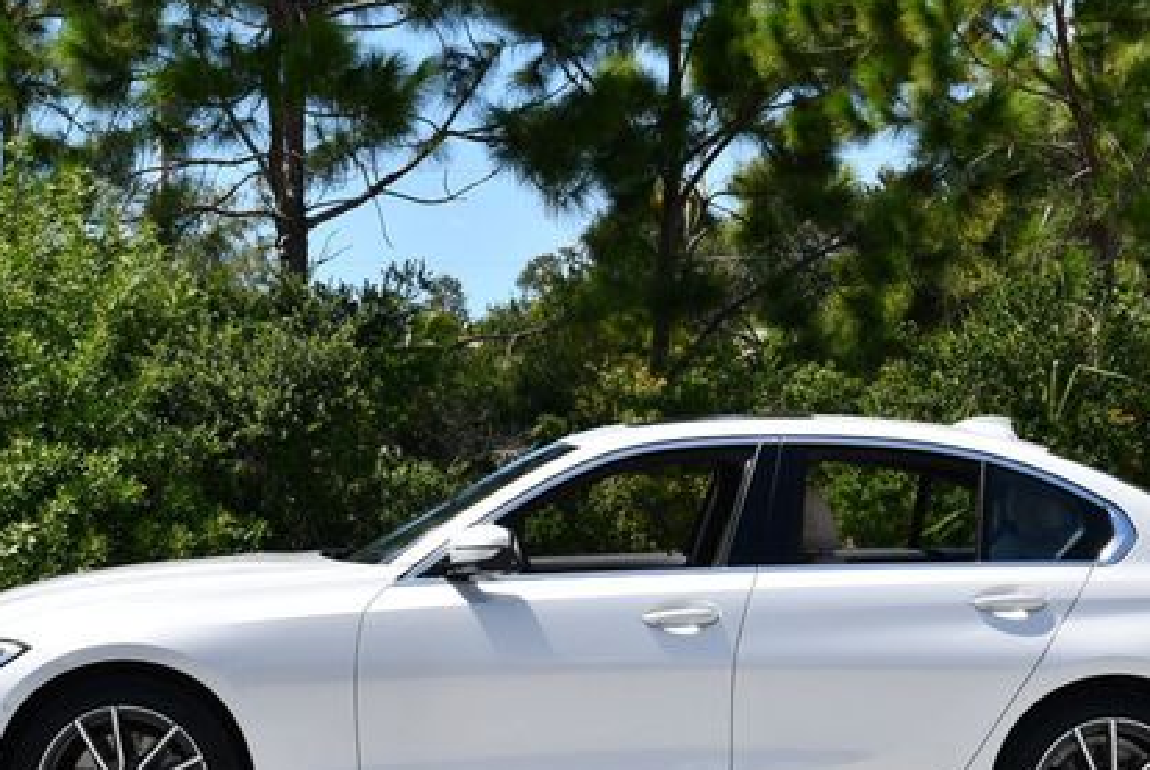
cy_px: 448
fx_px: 3166
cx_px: 664
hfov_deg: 20.6
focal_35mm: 99
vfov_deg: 13.9
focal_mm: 32
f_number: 8
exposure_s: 1/250
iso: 110
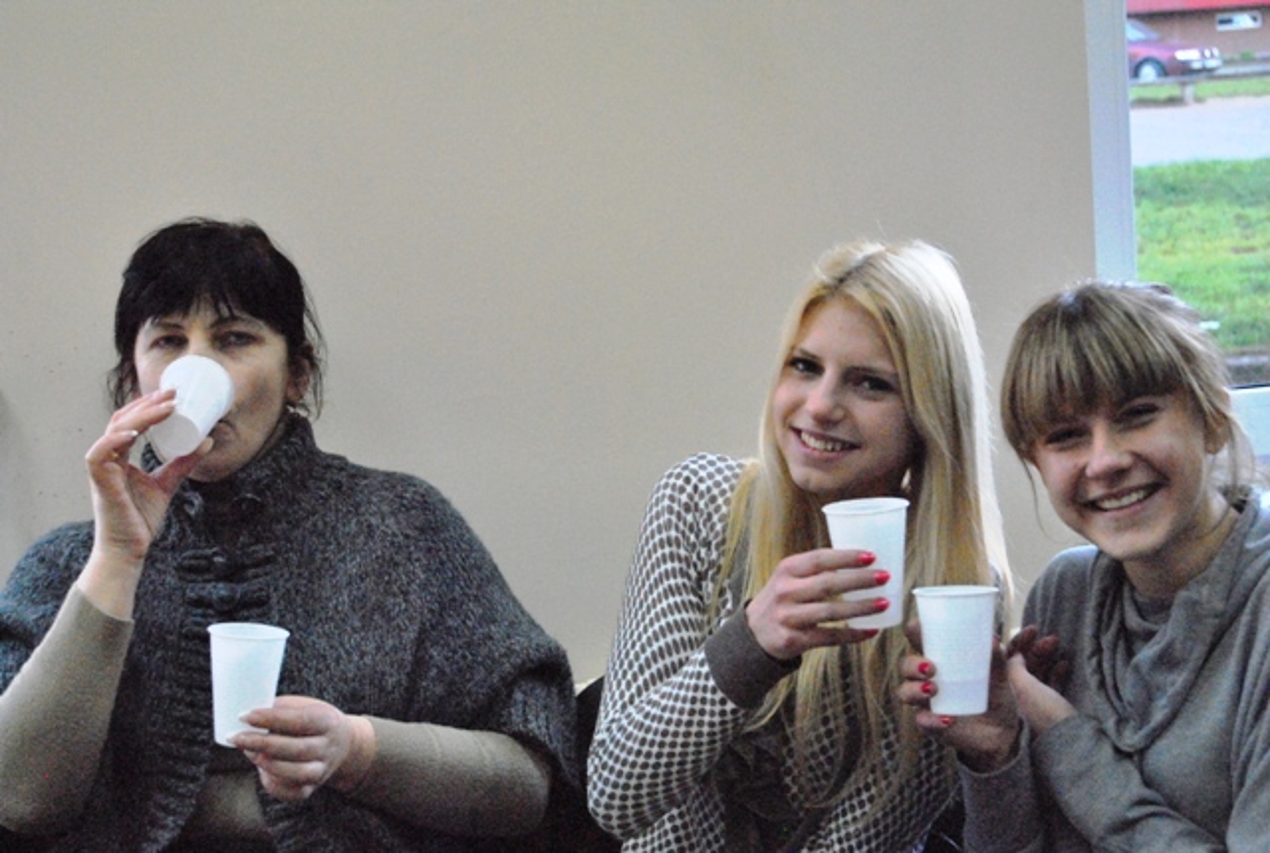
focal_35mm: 78
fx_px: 2758
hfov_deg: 25.9
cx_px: 635
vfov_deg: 17.6
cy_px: 426
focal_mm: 52
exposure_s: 1/160
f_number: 6.3
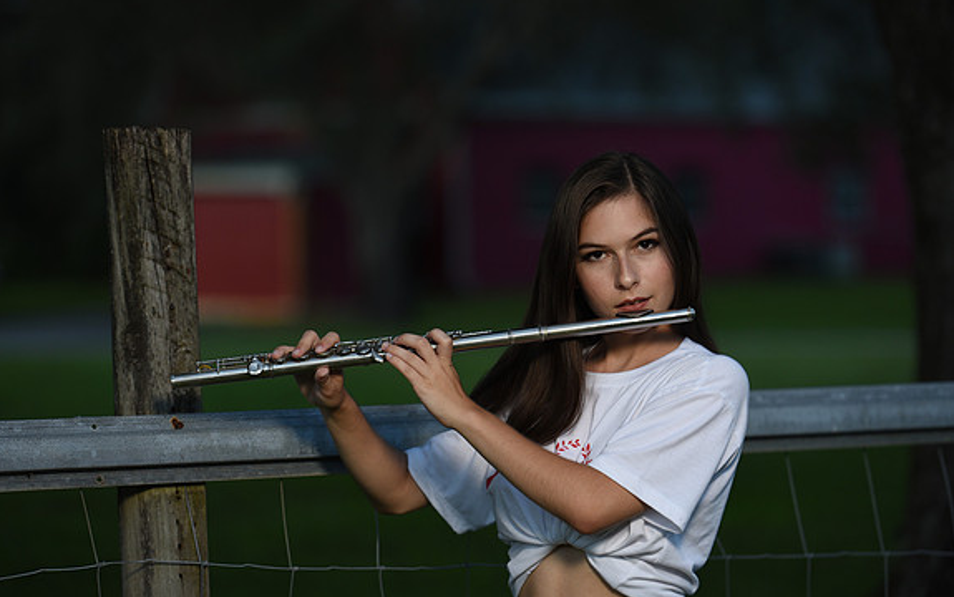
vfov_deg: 8.8
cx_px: 476
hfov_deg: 14.0
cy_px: 311
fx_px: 3876
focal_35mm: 149
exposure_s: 1/80
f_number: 3.5
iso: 400
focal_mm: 145
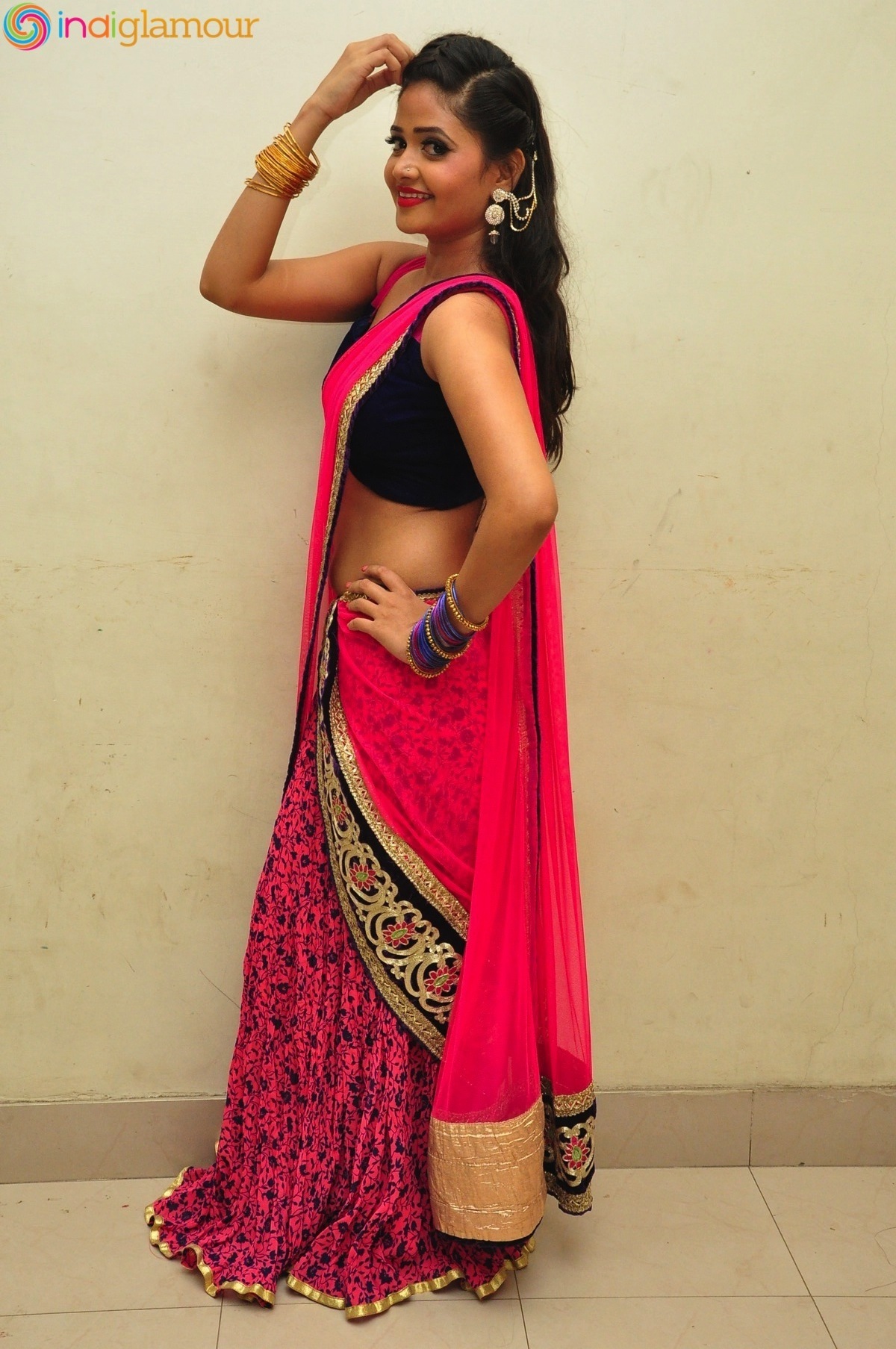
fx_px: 1684
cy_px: 674
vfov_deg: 43.7
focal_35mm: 45
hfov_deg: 29.8
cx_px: 448
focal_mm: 30
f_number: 7.1
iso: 1600
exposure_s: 1/125
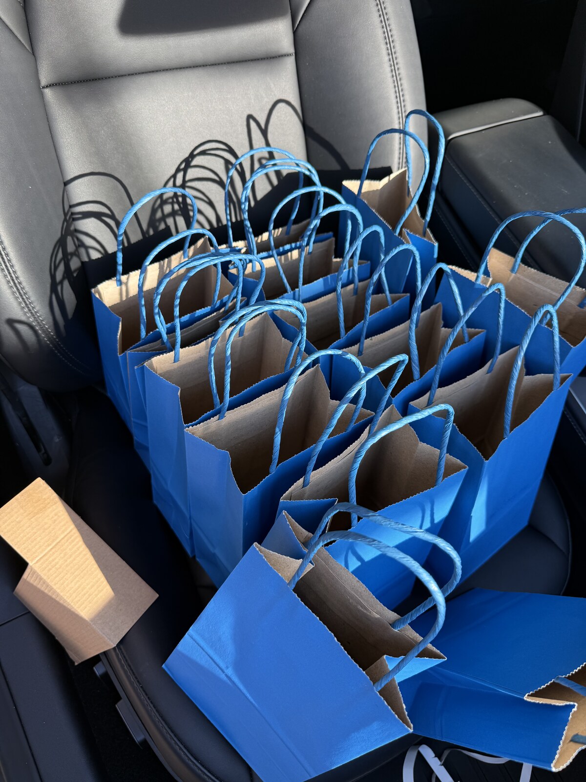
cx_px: 293
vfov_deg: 71.6
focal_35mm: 24
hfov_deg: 56.8
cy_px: 391
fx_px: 542
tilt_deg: -61.5
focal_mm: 6.76
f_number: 1.78
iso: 80
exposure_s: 1/204
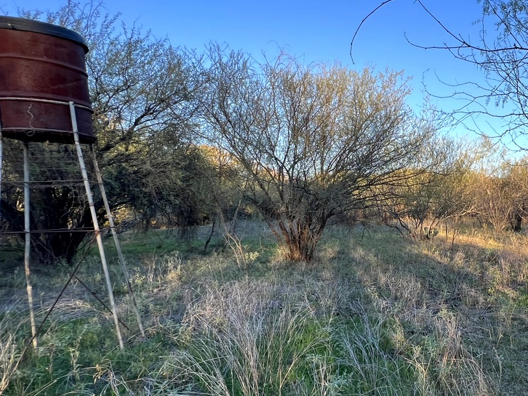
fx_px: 351
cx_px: 424
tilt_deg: -5.5
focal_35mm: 23
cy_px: 245
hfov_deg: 67.0
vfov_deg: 58.2
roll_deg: -0.6
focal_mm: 1.57
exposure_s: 1/202
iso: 32
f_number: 1.8
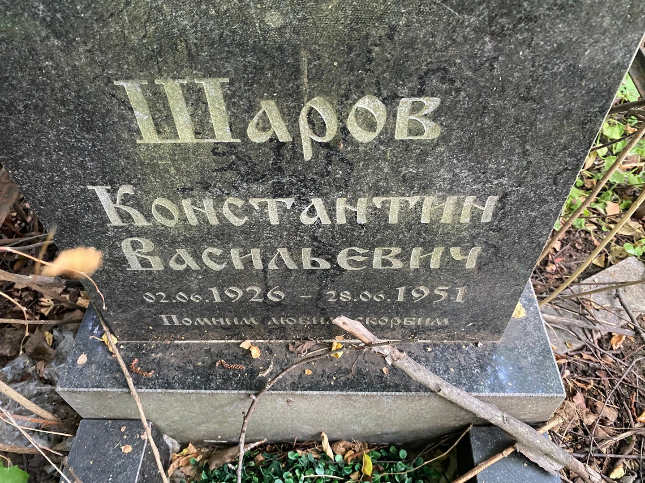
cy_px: 242
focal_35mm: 26
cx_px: 322
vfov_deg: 53.1
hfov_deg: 67.3
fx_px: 484
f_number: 1.8
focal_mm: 4.25
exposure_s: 1/33
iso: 640
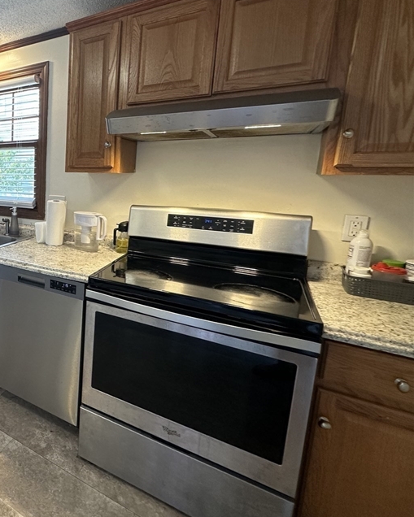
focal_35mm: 22
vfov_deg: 74.6
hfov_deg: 50.7
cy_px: 222
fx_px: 337
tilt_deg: -8.7
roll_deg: -0.2
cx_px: -2
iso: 200
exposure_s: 1/120
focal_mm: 2.22
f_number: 2.2
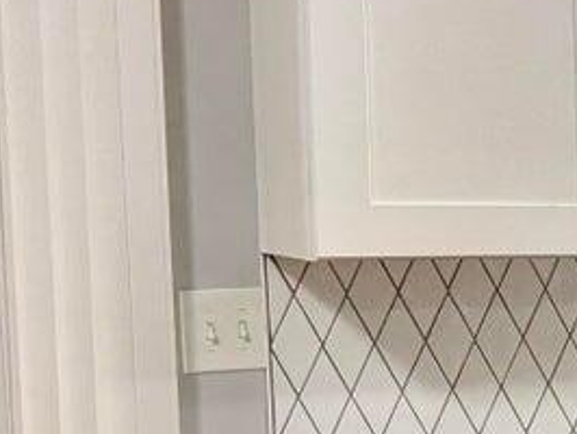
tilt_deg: -5.9
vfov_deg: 12.0
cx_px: 1127
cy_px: 386
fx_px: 2052
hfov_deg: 13.8
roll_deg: +0.2
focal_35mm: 123
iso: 160
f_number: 1.78
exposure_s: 1/120
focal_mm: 6.76
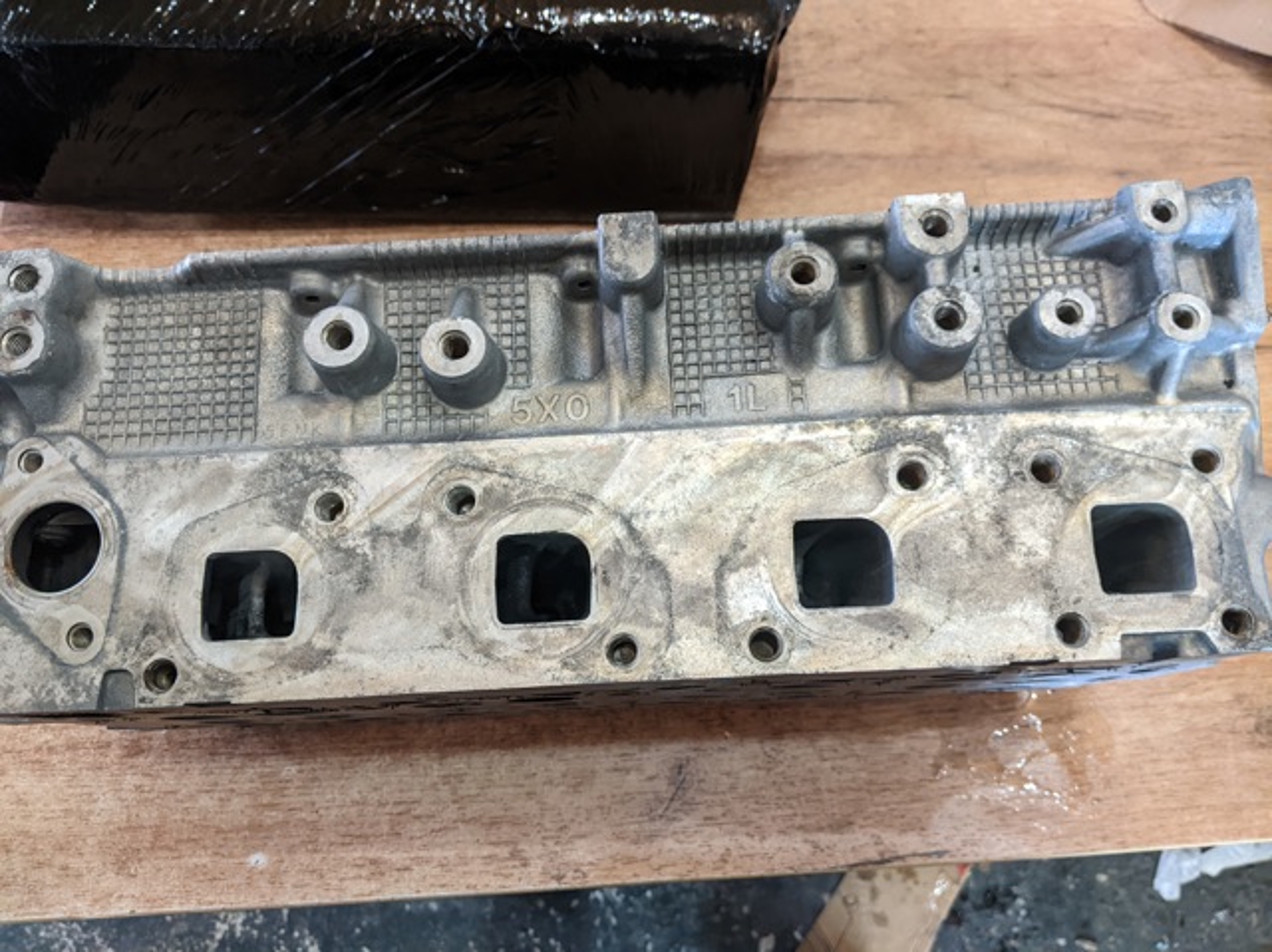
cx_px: 636
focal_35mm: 27
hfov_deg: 65.4
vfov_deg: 51.3
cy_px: 476
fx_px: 991
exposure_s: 1/49.9
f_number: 1.8
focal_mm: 4.44
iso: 543
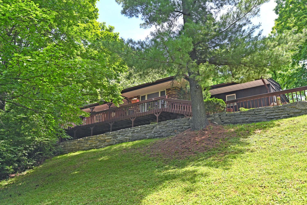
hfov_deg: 61.9
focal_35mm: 30
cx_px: 154
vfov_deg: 43.6
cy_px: 102
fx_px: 256
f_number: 5.6
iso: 200
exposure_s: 1/250
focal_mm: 30
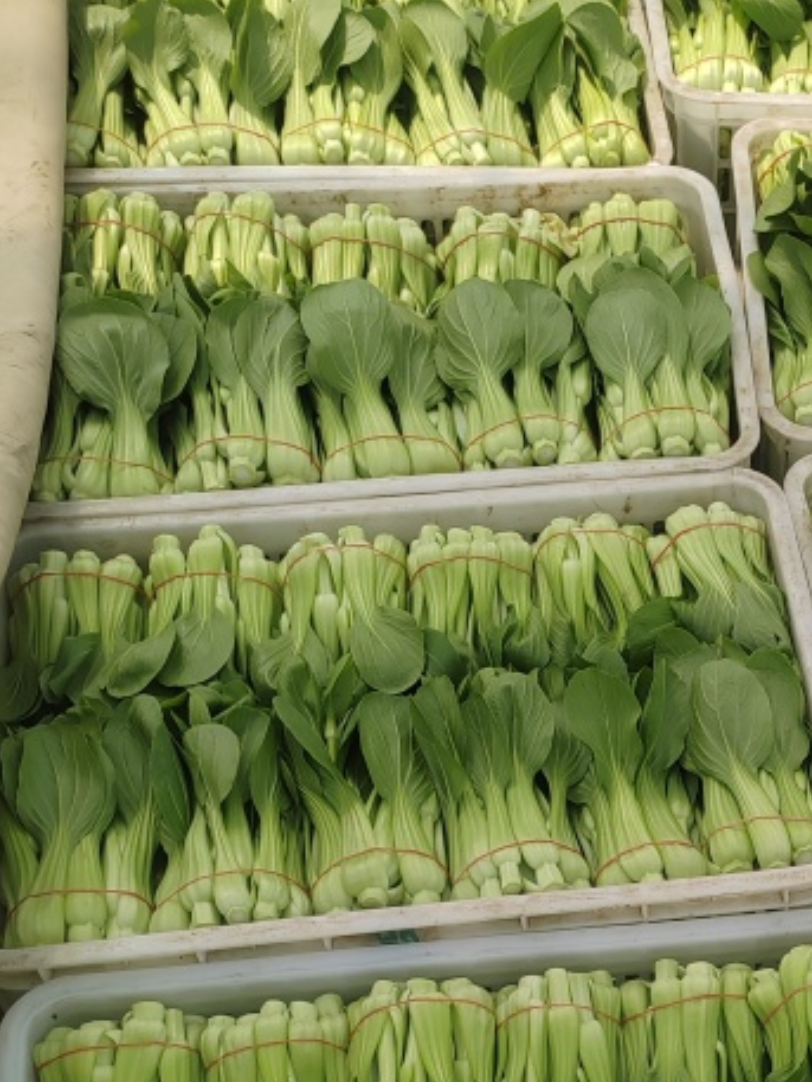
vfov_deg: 29.2
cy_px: 1024
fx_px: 1969
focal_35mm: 63
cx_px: 859
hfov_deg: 22.2
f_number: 1.9
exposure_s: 1/570
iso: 100
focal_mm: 5.52
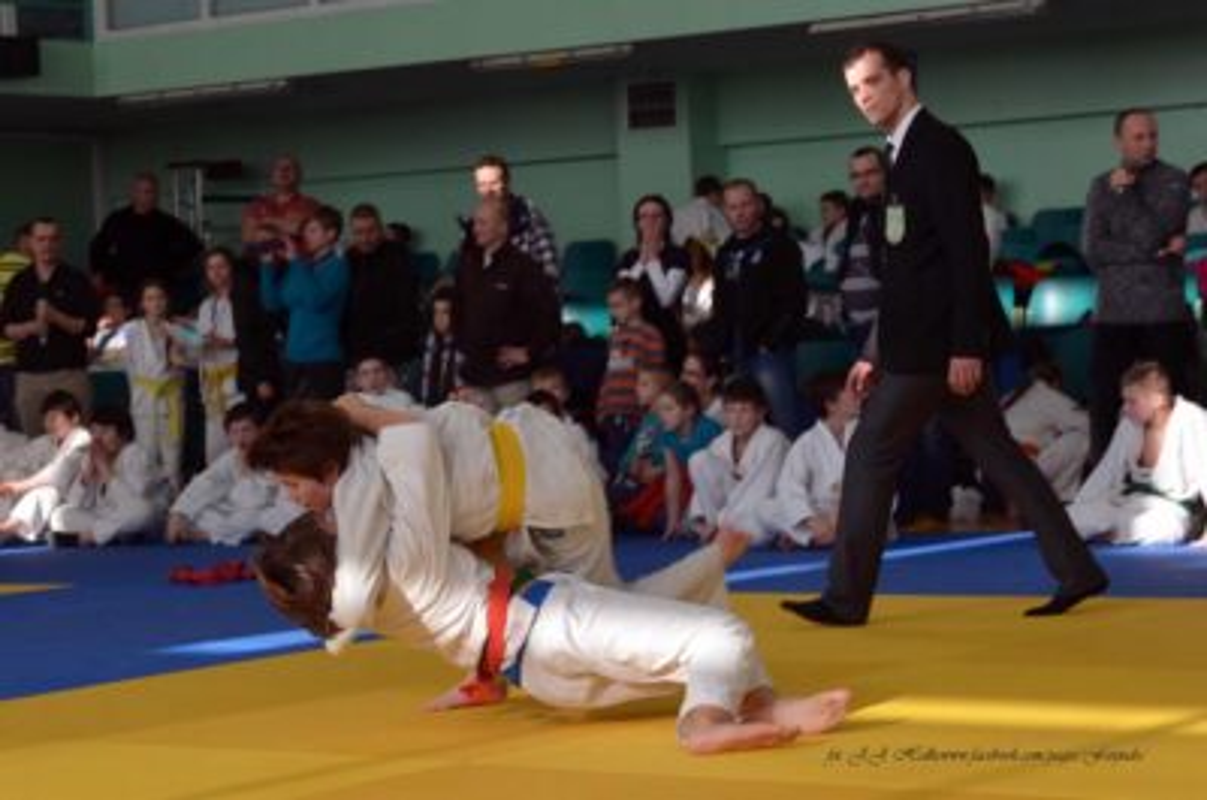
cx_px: 604
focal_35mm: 68
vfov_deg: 20.1
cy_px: 400
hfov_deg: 29.9
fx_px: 2259
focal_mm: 45
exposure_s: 1/200
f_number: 5
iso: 200
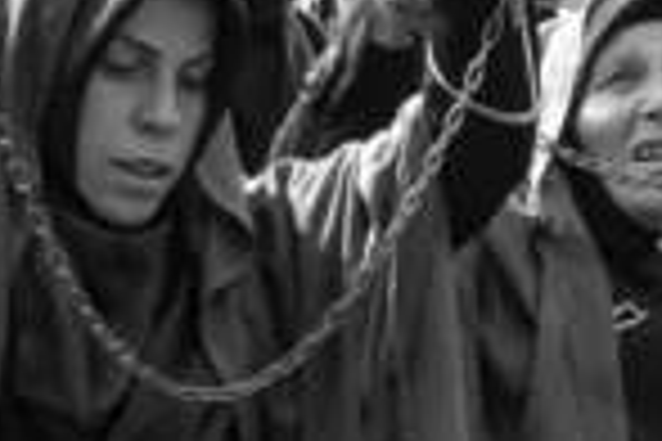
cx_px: 468
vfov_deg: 4.6
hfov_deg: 7.1
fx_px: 5369
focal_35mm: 292
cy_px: 986
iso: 200
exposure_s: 1/200
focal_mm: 28
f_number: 7.1
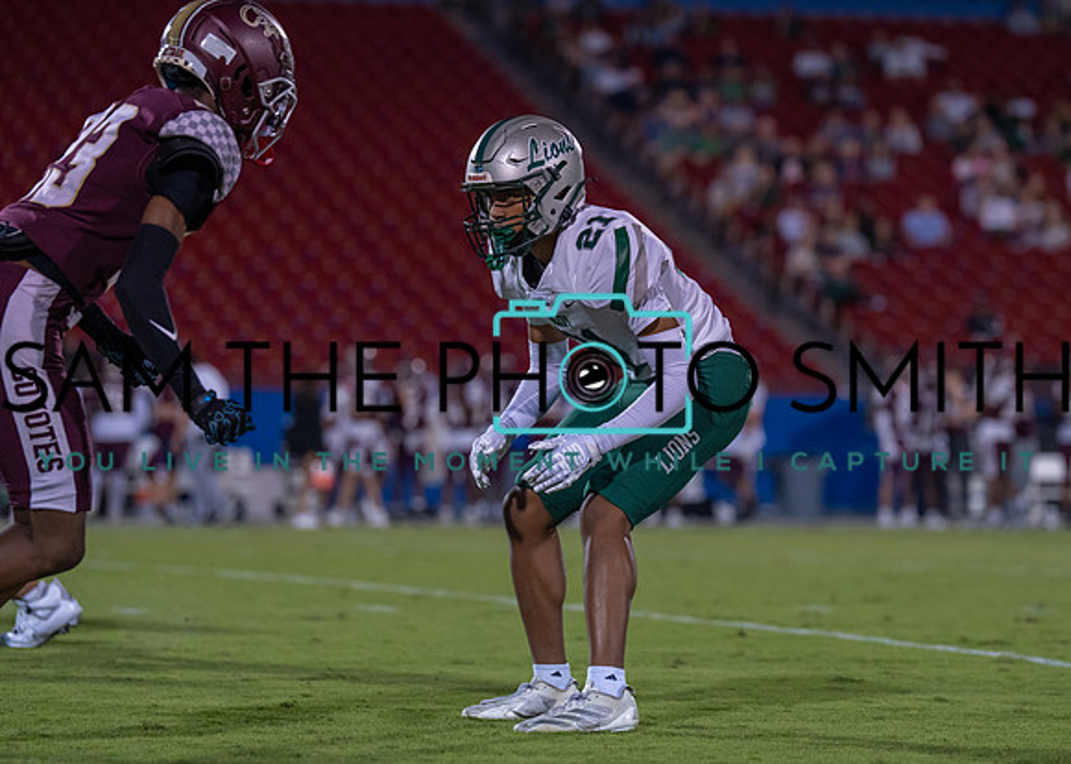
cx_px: 626
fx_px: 5293
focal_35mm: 174
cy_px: 344
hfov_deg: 11.6
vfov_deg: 8.3
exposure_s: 1/1600
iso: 1600
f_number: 2.8
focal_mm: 136
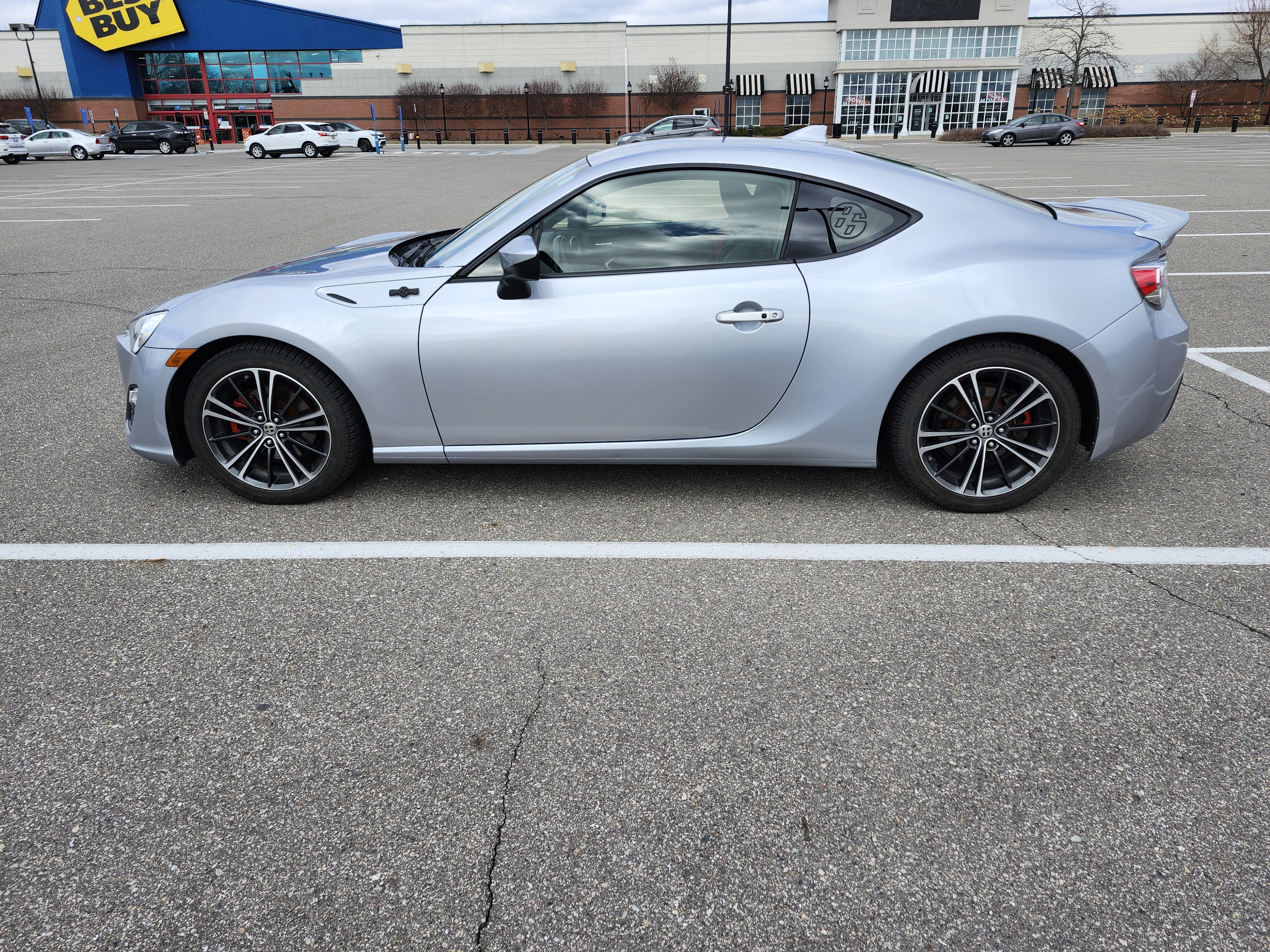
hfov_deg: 73.9
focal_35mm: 23
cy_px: 476
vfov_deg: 58.9
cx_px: 635
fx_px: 844
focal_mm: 5.54
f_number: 1.8
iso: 25
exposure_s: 1/1002
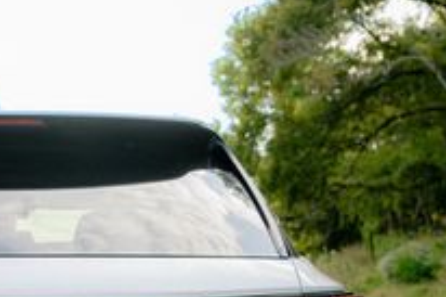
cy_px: 435
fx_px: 1510
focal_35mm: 122
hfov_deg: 16.5
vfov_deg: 10.8
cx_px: 0
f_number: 5
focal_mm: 38
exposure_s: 1/500
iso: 500
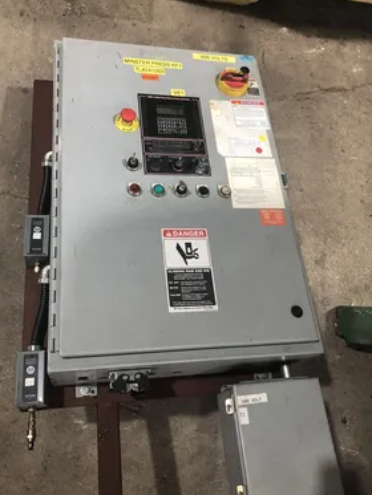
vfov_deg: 59.9
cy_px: 247
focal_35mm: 30
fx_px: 430
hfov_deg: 46.8
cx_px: 187
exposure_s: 1/30
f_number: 1.8
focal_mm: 4
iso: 32
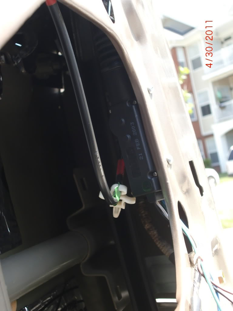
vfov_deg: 31.7
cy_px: 156
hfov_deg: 24.0
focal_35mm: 61
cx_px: 116
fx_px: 547
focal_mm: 10.8
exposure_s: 1/100
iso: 64
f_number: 3.8
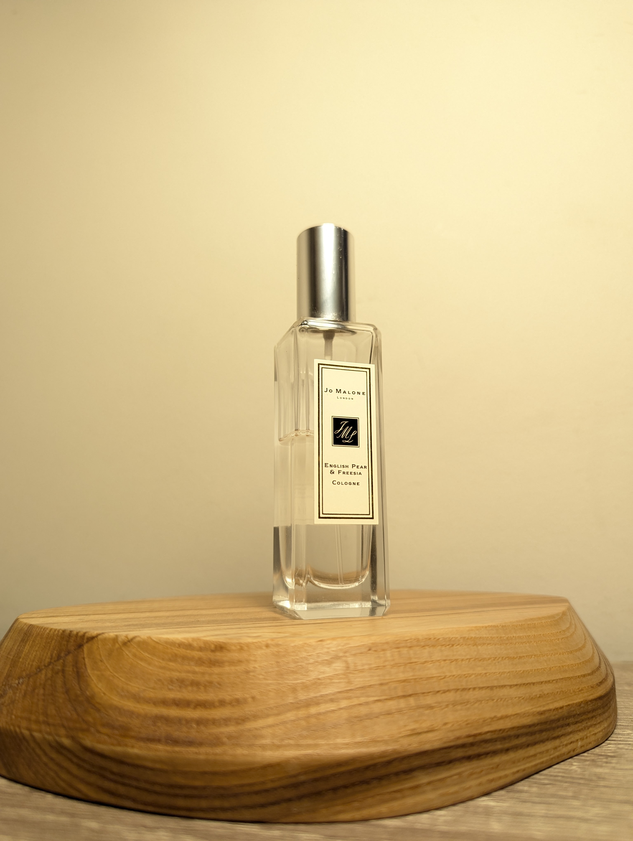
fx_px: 584
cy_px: 420
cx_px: 316
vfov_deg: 71.5
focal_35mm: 24
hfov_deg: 56.9
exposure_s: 1/90
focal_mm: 6.81
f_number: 1.85
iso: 133
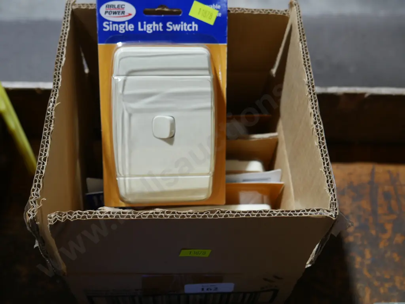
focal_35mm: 44
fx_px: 515
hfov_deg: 42.9
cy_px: 152
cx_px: 202
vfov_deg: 32.9
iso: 400
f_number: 4.7
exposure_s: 1/60
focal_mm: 22
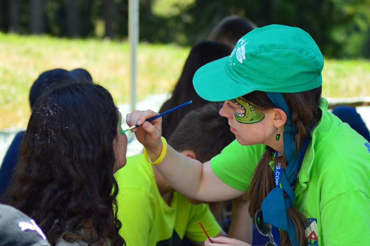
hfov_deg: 18.3
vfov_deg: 12.2
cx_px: 184
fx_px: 1150
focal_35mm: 112
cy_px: 122
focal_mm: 70
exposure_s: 1/200
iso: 100
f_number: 4
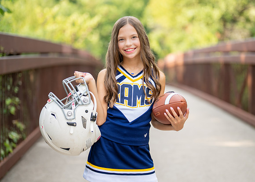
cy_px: 96
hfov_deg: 28.7
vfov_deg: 20.7
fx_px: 497
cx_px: 135
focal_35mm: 69
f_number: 1.2
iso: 100
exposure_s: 1/640
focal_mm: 50
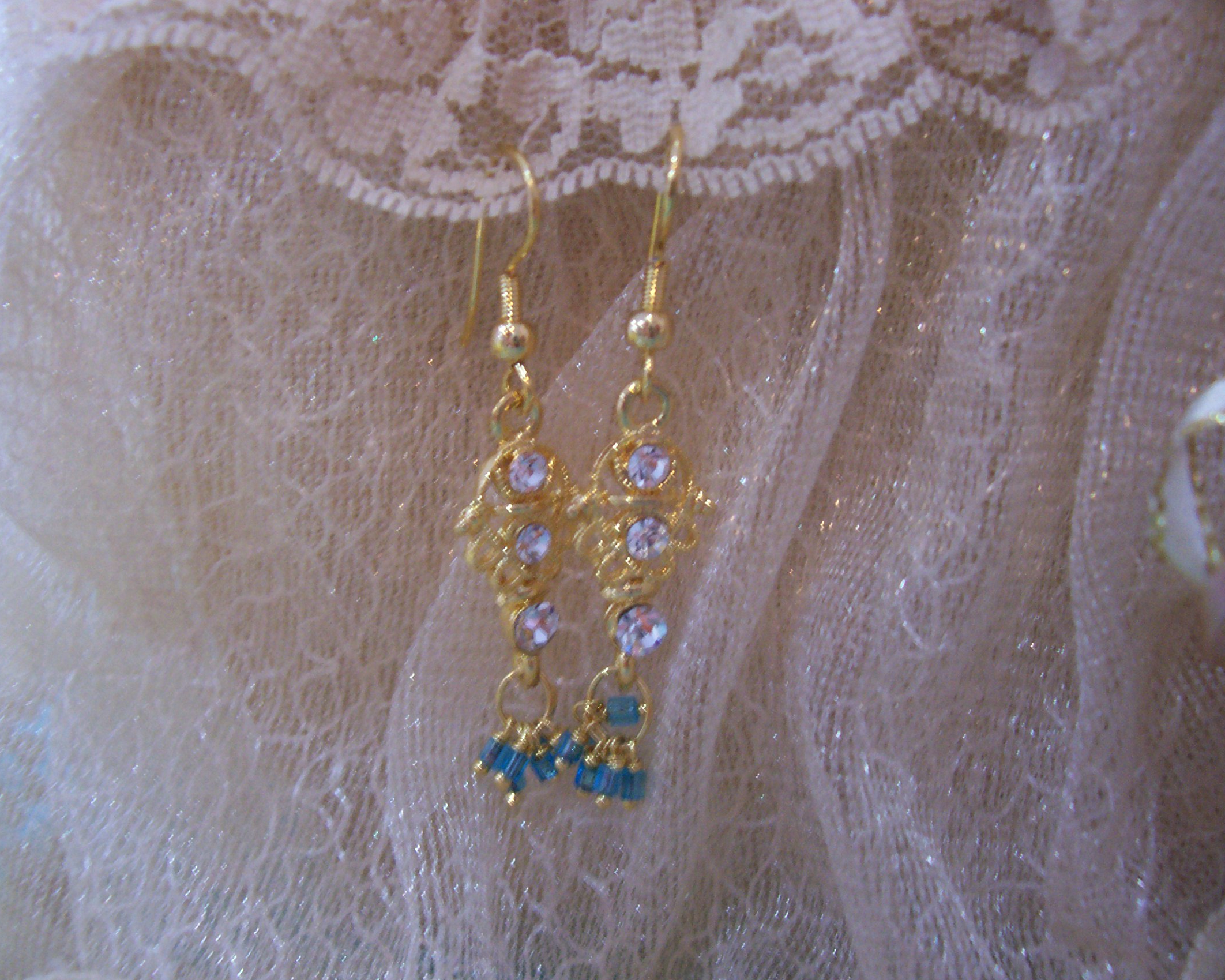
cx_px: 598
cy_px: 489
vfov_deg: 41.2
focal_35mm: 36
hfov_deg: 50.3
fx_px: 1305
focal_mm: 5.6
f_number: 2.7
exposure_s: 1/8
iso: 160
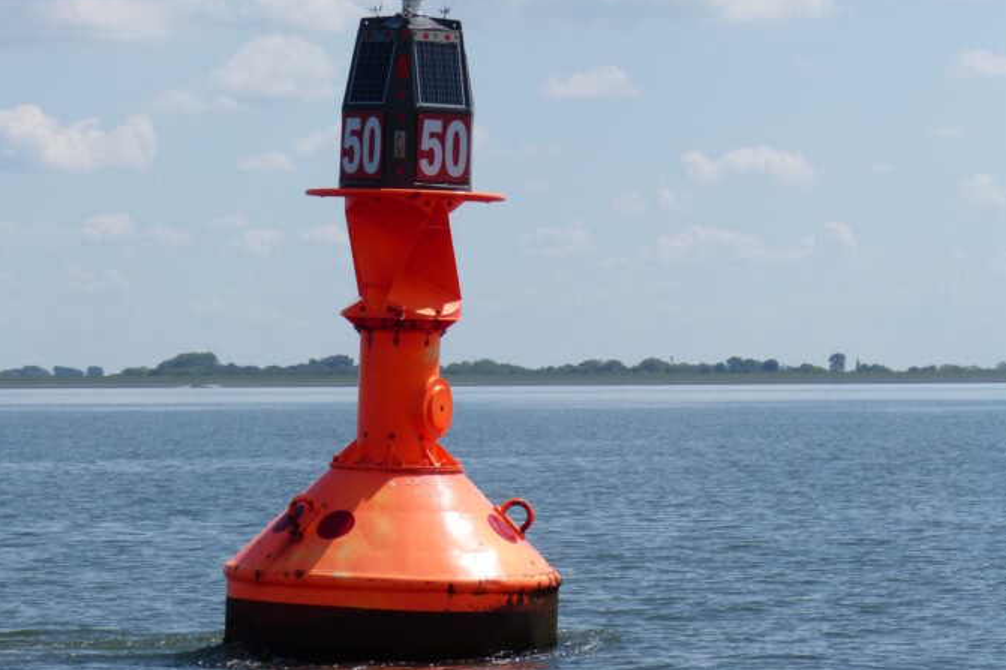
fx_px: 5420
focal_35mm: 194
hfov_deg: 10.6
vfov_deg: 7.1
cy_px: 357
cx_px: 503
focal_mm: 25
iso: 100
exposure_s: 1/2000
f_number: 4
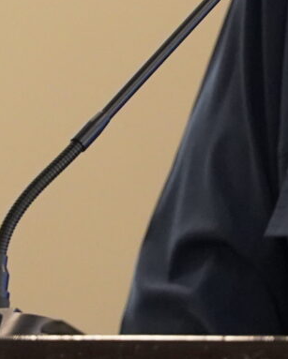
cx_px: 599
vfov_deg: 1.7
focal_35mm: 1128
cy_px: -165
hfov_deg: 1.4
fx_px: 12004
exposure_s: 1/200
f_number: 4
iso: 5000
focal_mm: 180
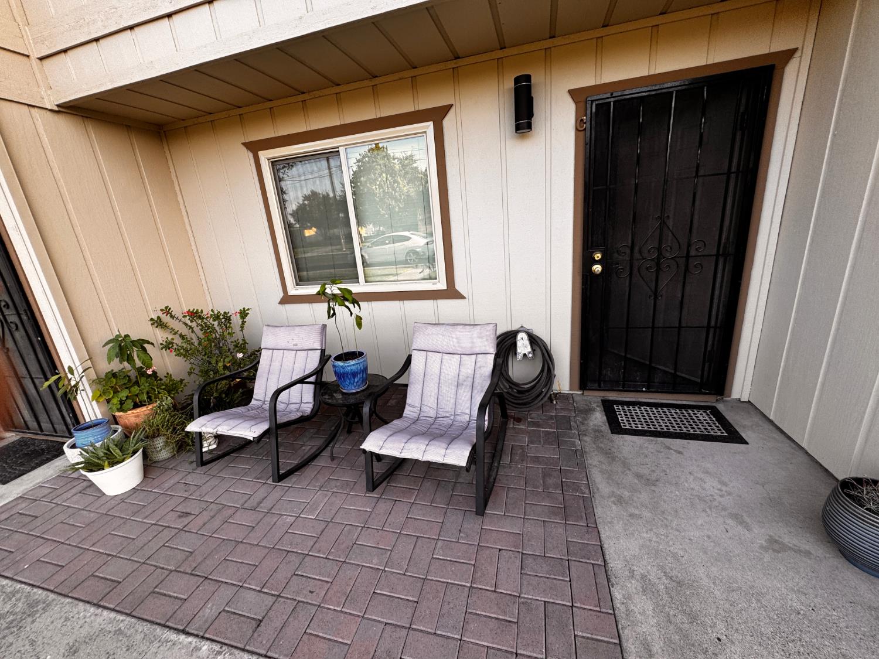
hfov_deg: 102.1
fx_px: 356
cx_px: 440
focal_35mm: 14
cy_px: 330
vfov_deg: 85.7
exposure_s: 1/103
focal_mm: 2.22
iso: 40
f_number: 2.2
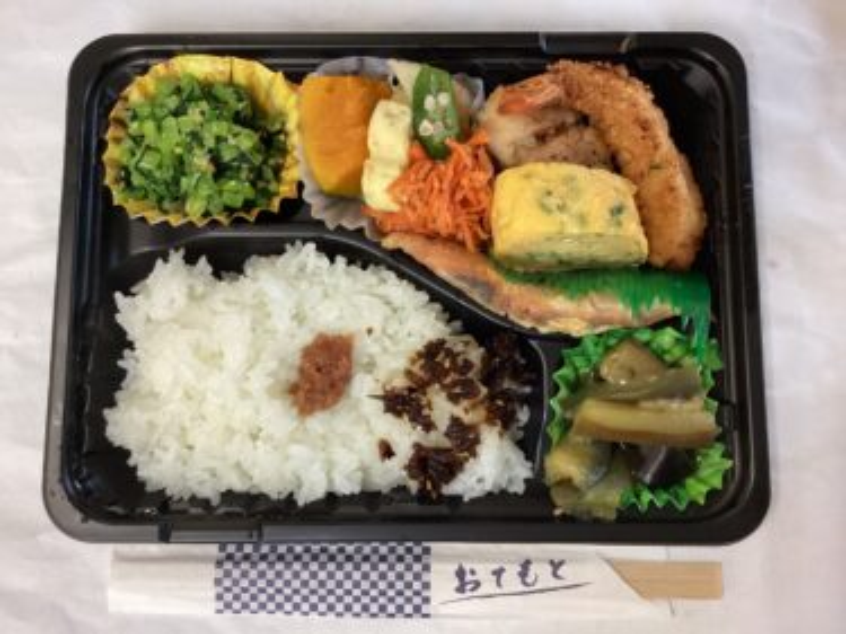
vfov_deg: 45.4
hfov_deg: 58.4
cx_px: 423
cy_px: 317
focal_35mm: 31
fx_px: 757
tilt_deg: -84.6
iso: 320
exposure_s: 1/60
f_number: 2.4
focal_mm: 3.3
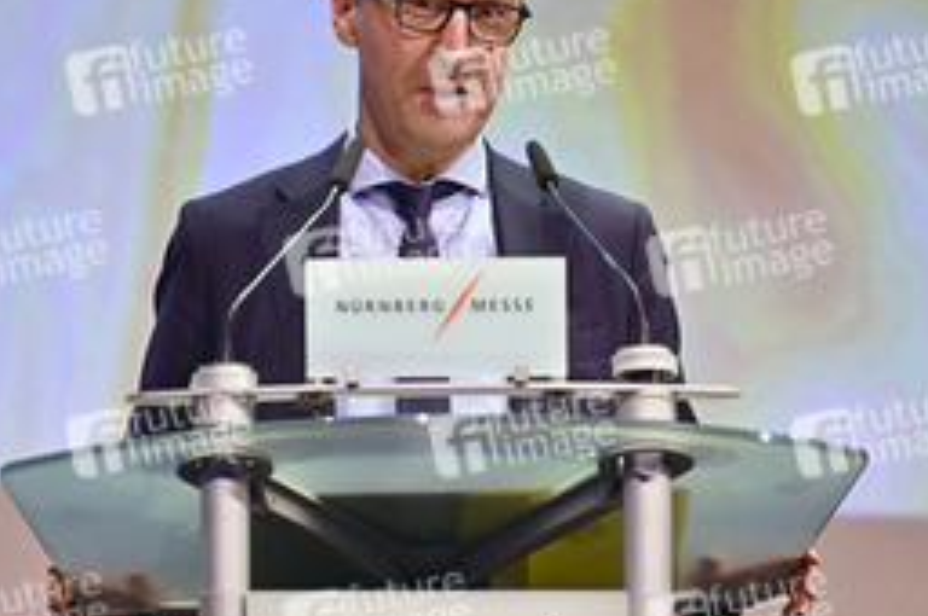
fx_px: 9088
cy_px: 344
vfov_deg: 3.9
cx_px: 426
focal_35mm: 353
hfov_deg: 5.8
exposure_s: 1/500
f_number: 2.8
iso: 800
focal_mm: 200
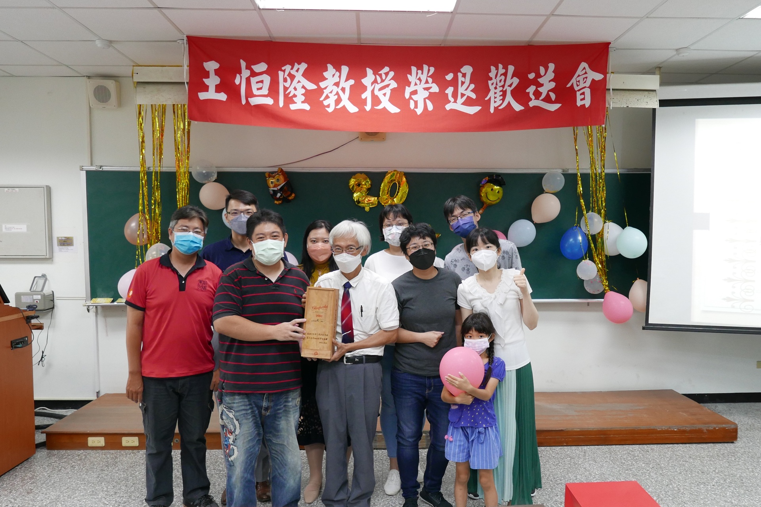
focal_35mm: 24
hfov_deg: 73.7
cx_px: 380
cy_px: 254
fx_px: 507
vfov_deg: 53.1
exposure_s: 1/125
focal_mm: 10.9
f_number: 2.8
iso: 800
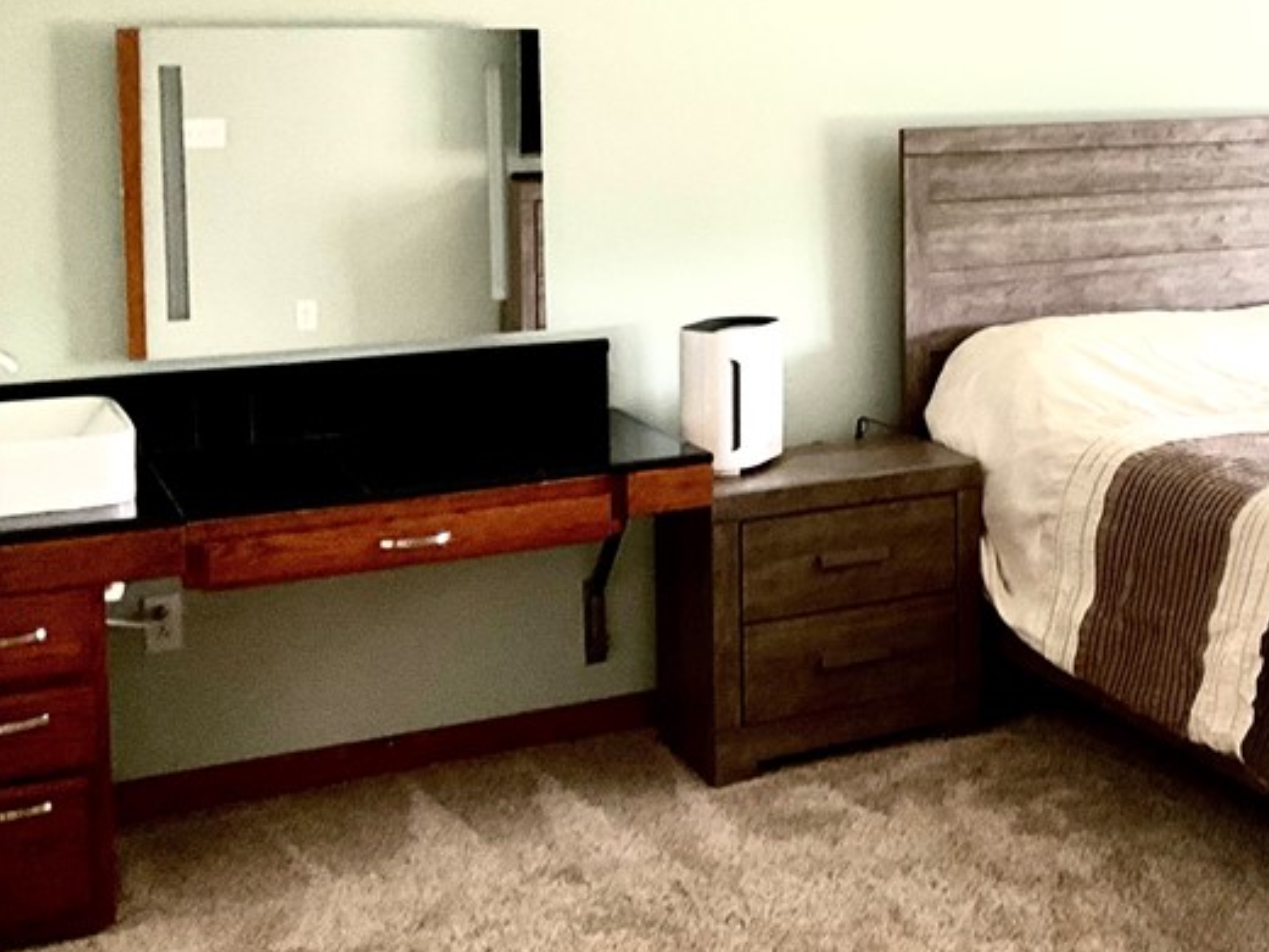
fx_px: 2090
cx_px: 1218
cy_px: 180
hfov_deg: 31.6
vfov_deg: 25.2
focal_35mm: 57
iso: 100
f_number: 1.8
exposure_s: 1/60
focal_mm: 3
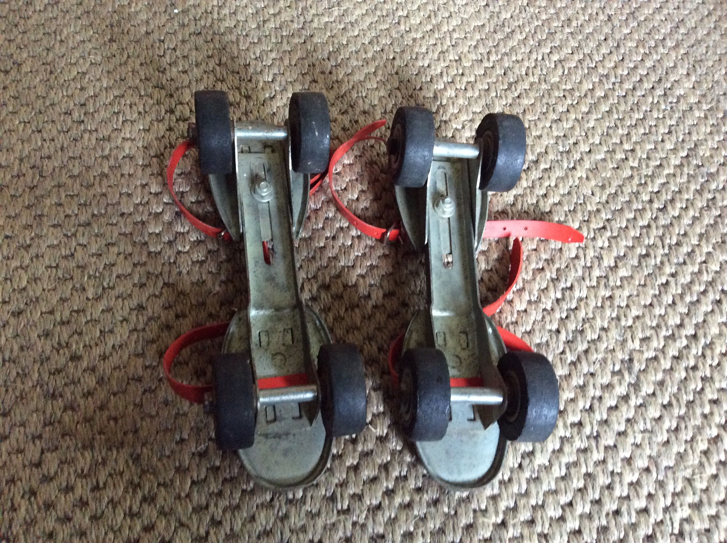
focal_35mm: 32
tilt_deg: -64.1
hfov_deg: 56.9
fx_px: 671
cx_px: 364
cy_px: 272
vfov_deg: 44.1
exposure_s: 1/25
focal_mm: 3.3
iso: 320
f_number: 2.4
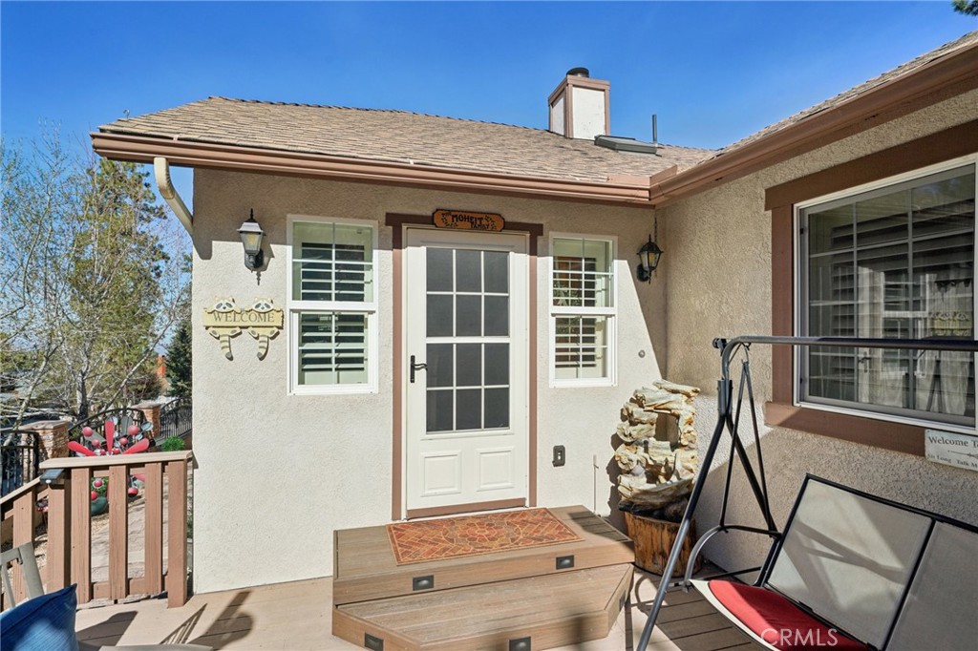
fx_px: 462
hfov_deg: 93.3
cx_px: 489
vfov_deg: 70.4
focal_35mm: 17
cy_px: 326
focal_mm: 17
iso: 100
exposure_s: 1/400
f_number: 9
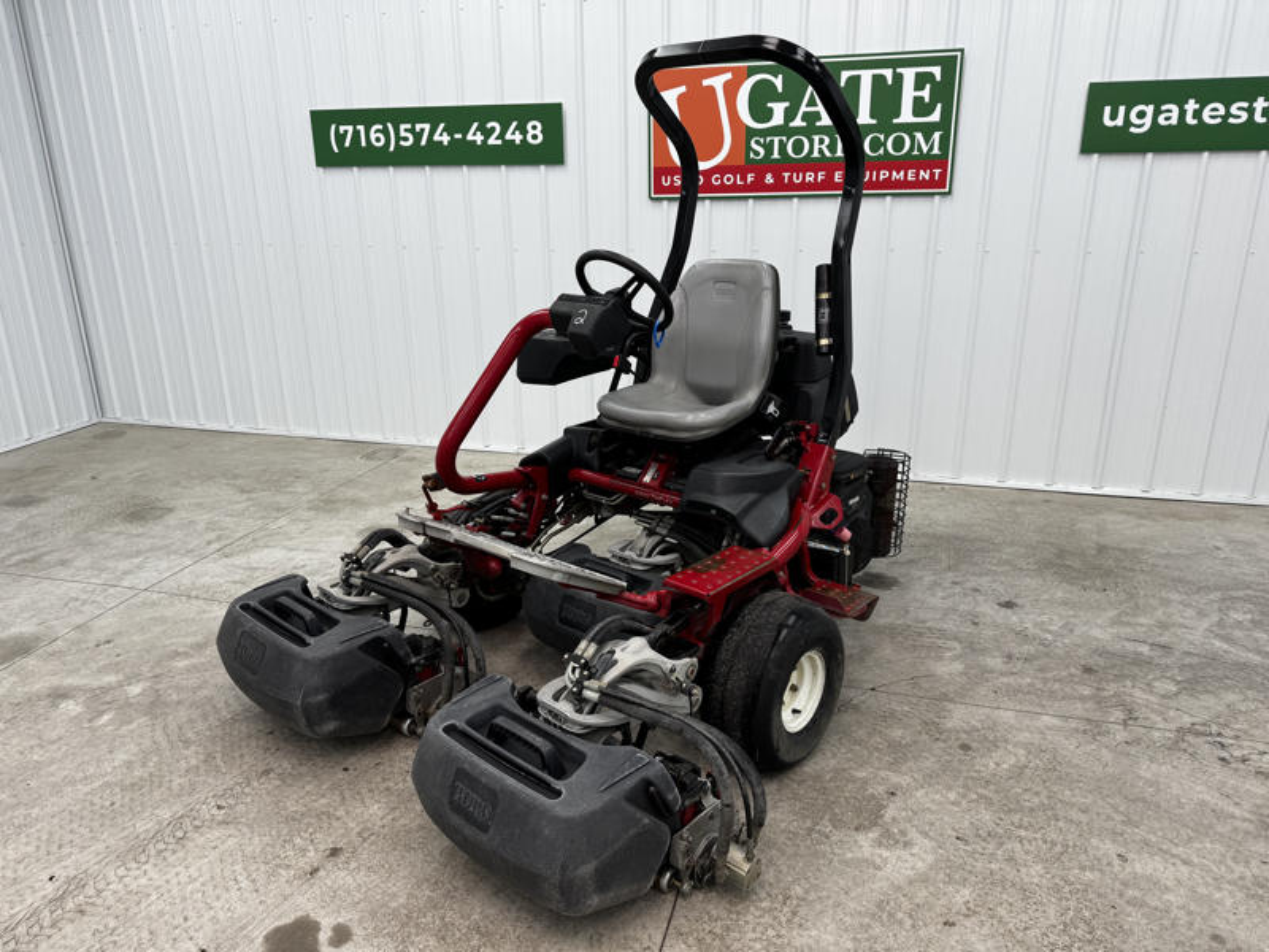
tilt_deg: -19.6
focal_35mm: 24
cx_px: 634
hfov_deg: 71.6
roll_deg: -0.4
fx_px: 880
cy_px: 476
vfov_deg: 56.8
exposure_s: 1/120
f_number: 1.78
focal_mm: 6.76
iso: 64
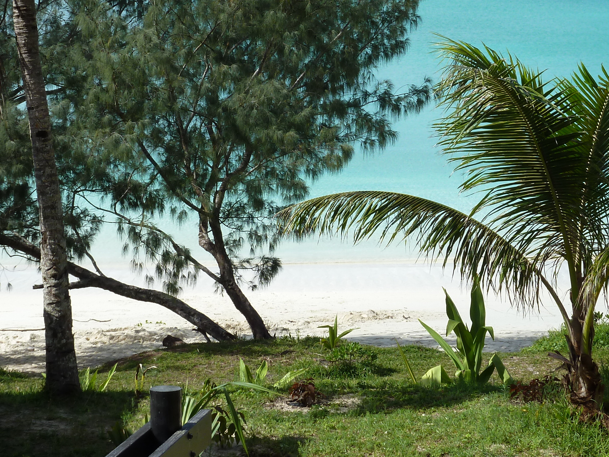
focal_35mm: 130
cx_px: 333
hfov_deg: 15.2
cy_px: 119
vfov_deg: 11.4
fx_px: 2287
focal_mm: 12.8
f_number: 5
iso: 80
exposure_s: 1/400
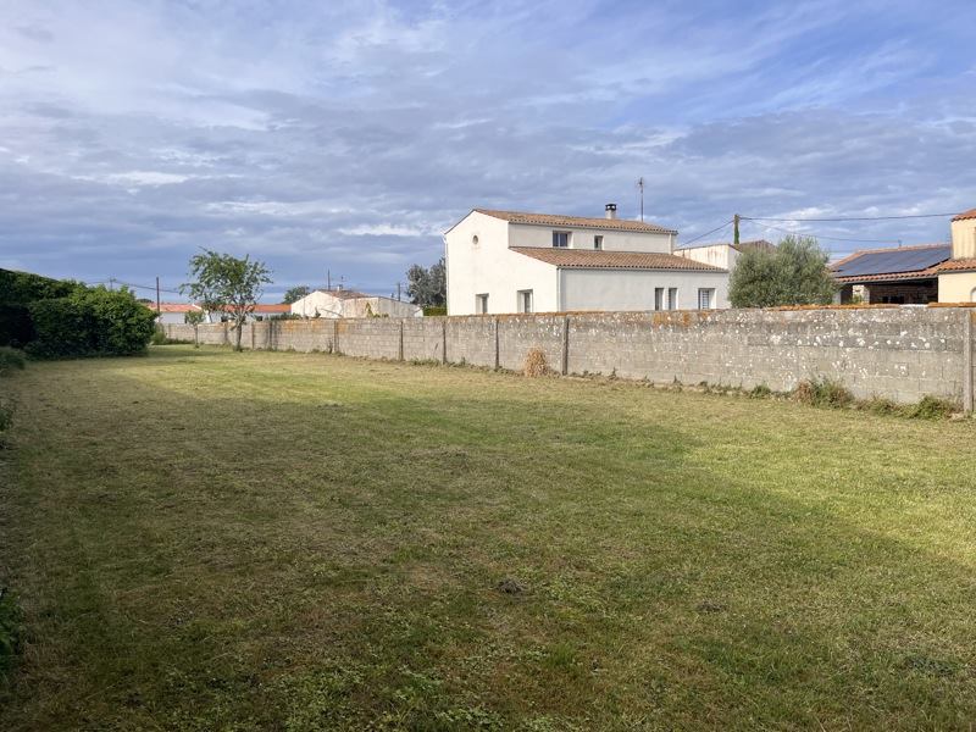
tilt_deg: -2.5
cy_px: 366
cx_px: 488
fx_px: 733
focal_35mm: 26
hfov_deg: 67.3
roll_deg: +1.2
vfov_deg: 53.1
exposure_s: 1/3135
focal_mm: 5.1
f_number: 1.6
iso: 50
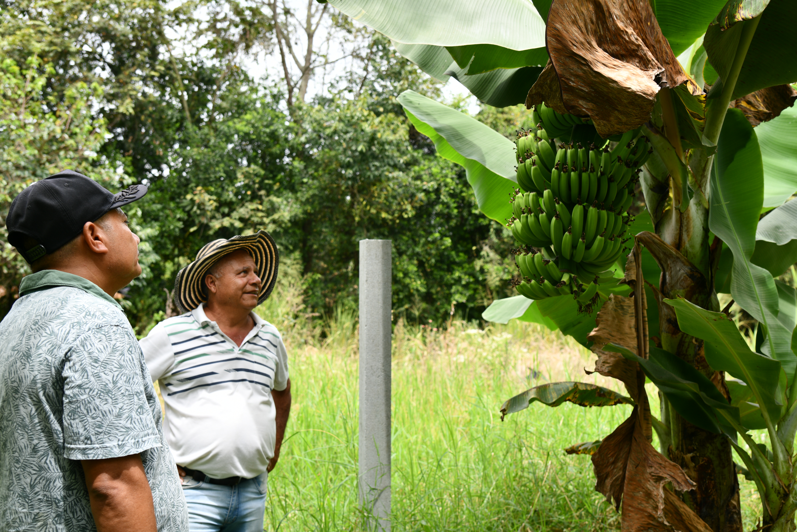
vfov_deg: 29.2
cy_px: 266
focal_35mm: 46
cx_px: 398
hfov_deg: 42.7
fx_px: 1018
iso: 125
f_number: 5.6
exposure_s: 1/125
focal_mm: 46
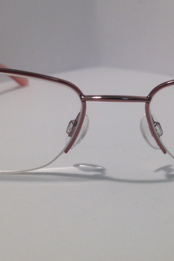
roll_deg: +1.7
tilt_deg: -18.9
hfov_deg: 21.2
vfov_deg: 31.4
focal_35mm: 64
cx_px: 115
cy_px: 149
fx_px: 464
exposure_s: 1/100
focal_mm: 4.12
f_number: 2.4
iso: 64
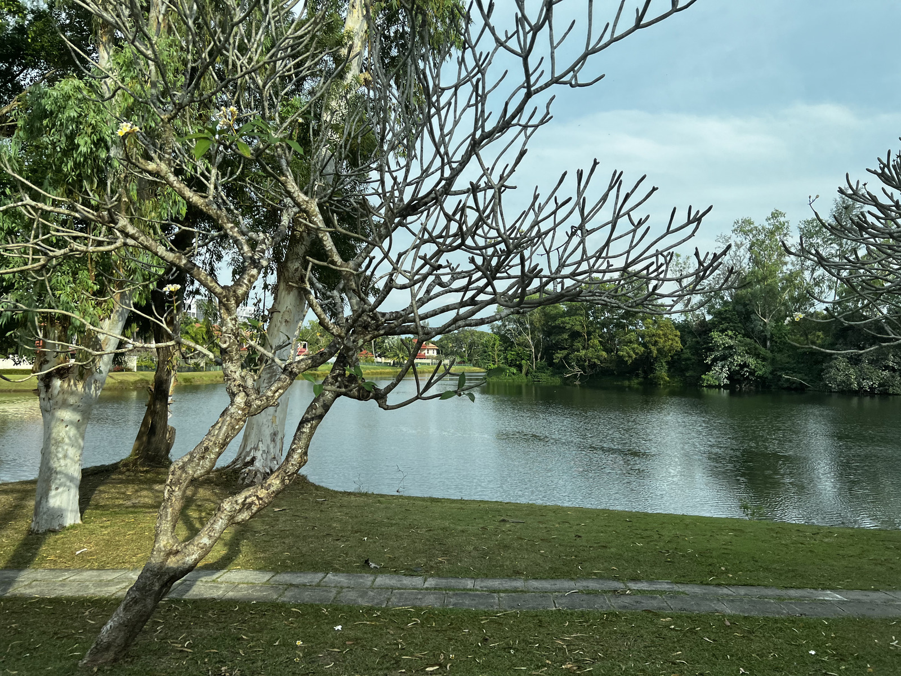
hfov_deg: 67.3
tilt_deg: -1.4
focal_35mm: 26
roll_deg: -0.6
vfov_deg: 53.1
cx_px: 450
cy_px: 338
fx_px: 677
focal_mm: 5.7
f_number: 1.5
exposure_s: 1/1869
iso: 50
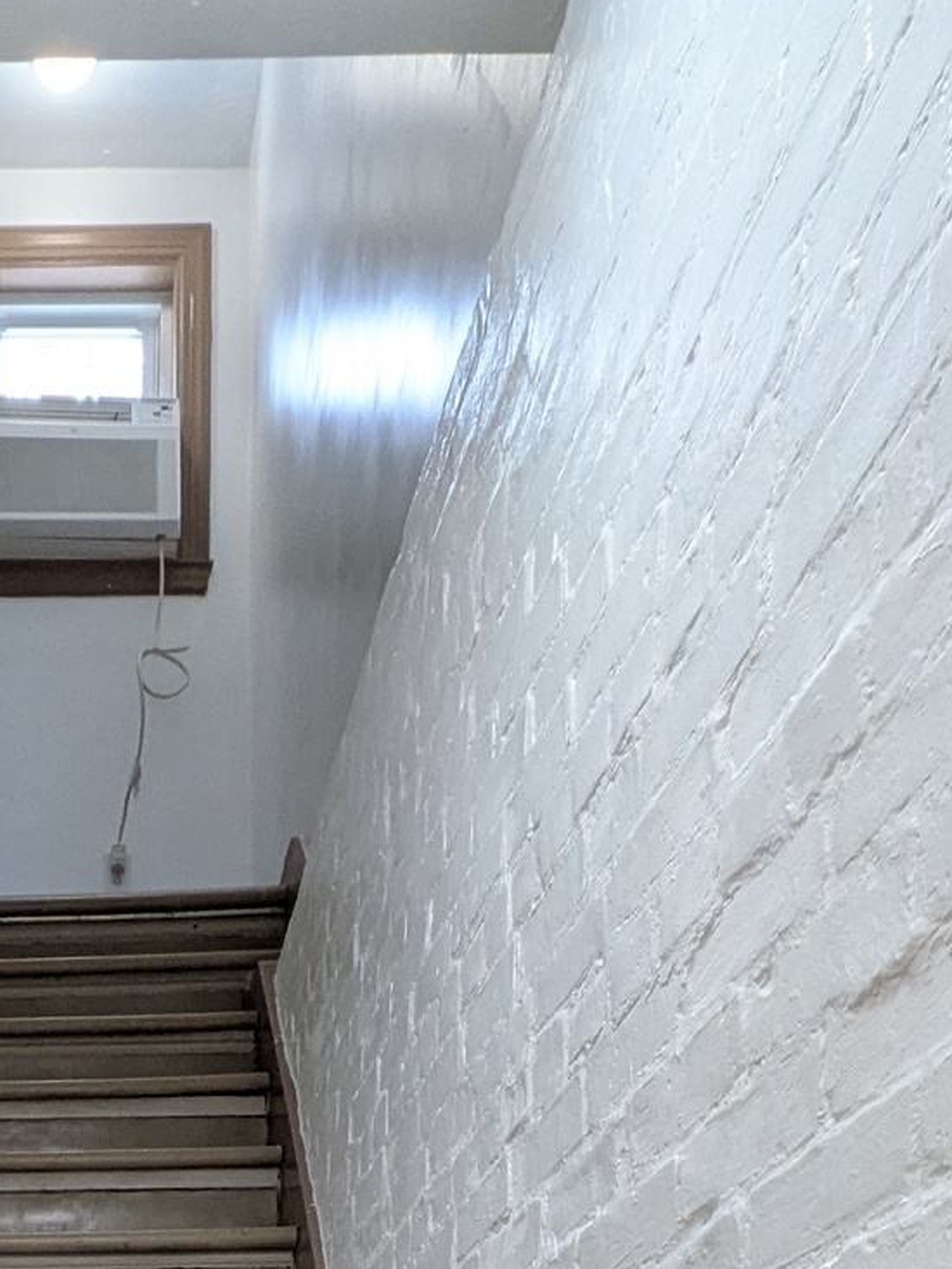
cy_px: 1783
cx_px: 14
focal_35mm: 44
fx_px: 1613
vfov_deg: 30.2
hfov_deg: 30.7
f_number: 2.2
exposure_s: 1/60
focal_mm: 1.85
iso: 105
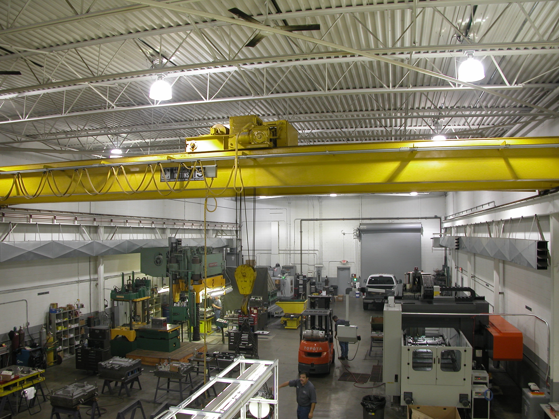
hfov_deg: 54.0
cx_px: 280
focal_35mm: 34
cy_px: 210
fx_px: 549
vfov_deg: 41.8
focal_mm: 8.9
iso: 100
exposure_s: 1/8.6
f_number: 2.8
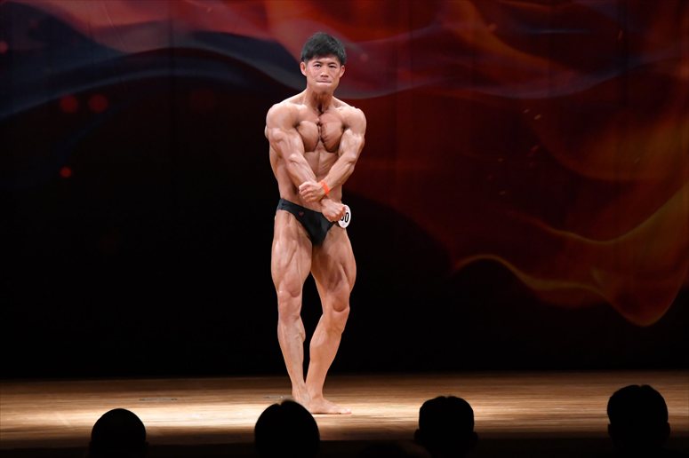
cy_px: 229
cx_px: 344
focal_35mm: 240
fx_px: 4591
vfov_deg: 5.7
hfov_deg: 8.6
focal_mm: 160
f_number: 5.6
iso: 4000
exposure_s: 1/400
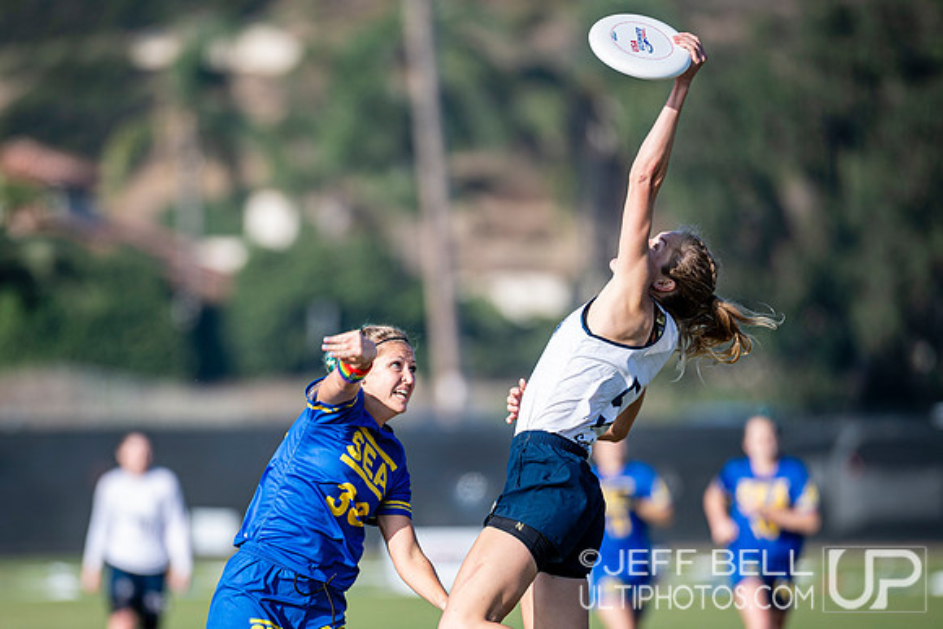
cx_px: 397
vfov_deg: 3.4
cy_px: 418
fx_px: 10446
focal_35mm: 399
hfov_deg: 5.2
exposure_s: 1/1250
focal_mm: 300
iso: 100
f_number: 3.2
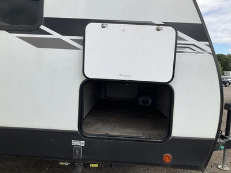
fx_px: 194
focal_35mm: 29
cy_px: 86
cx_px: 116
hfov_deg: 61.7
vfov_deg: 48.2
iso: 25
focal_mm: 3
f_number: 1.8
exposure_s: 1/1577
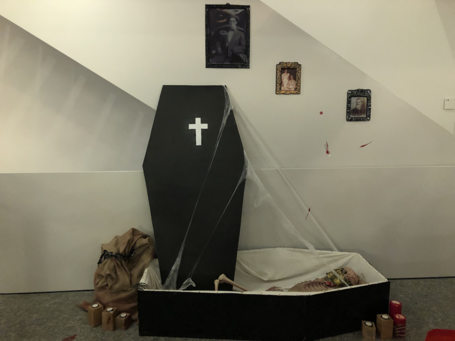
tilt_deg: -9.5
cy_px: 170
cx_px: 228
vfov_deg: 49.7
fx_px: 368
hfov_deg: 63.4
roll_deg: +1.3
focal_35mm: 28
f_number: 1.8
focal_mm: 4
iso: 100
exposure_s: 1/4
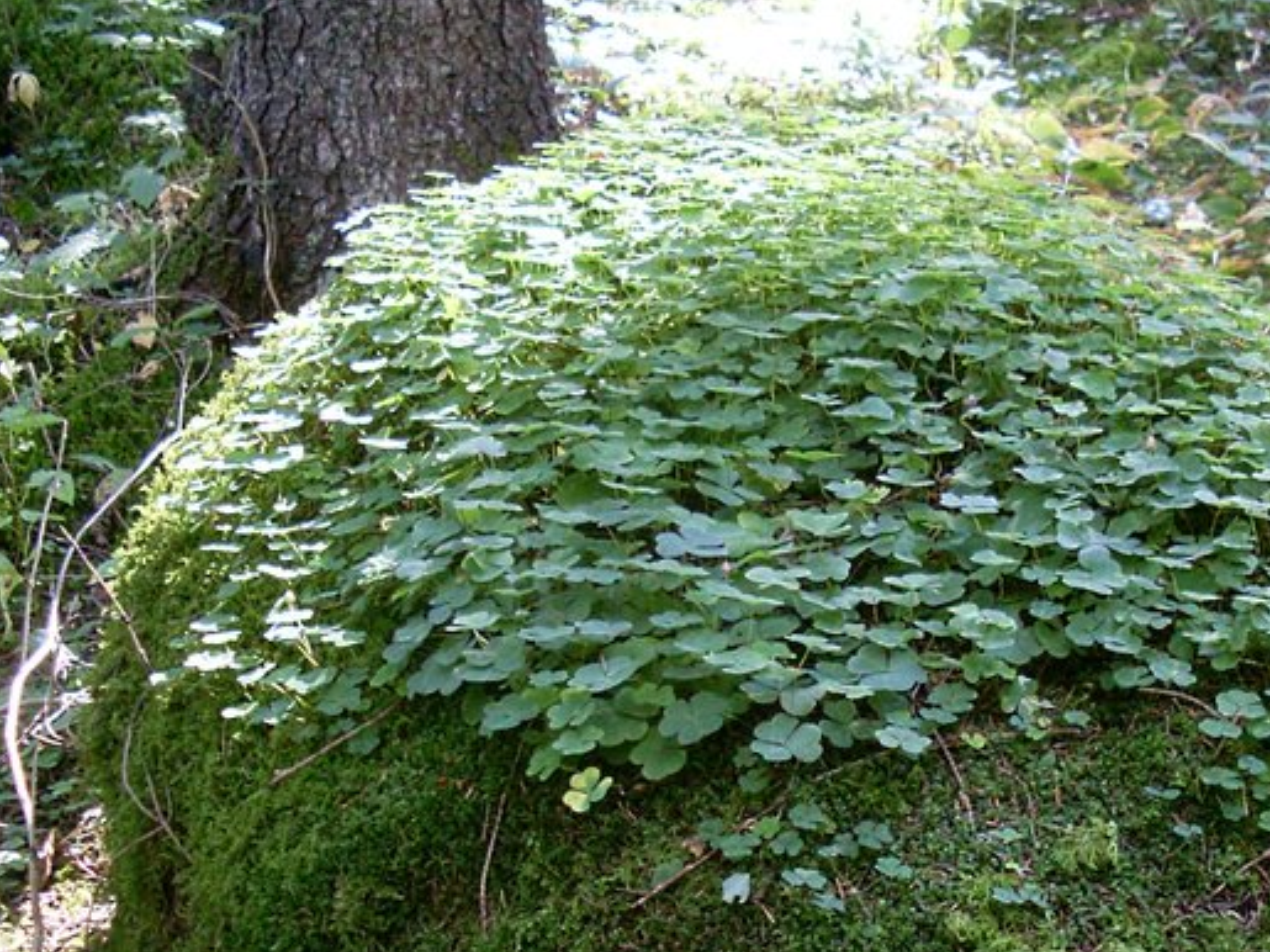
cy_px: 698
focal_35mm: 59
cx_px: 880
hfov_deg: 32.3
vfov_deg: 24.6
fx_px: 2164
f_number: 3
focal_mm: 6.3
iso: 200
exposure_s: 1/20
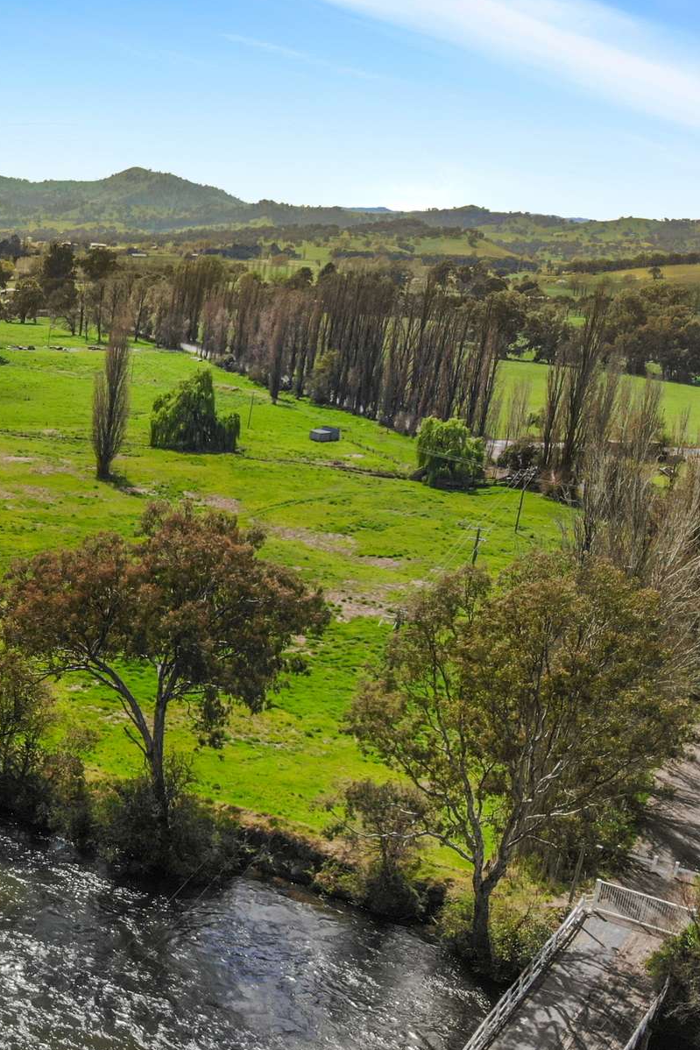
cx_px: -97
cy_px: 624
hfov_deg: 29.6
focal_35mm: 40
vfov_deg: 48.2
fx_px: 1166
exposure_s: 1/1100
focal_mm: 4.5
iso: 100
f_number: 2.8
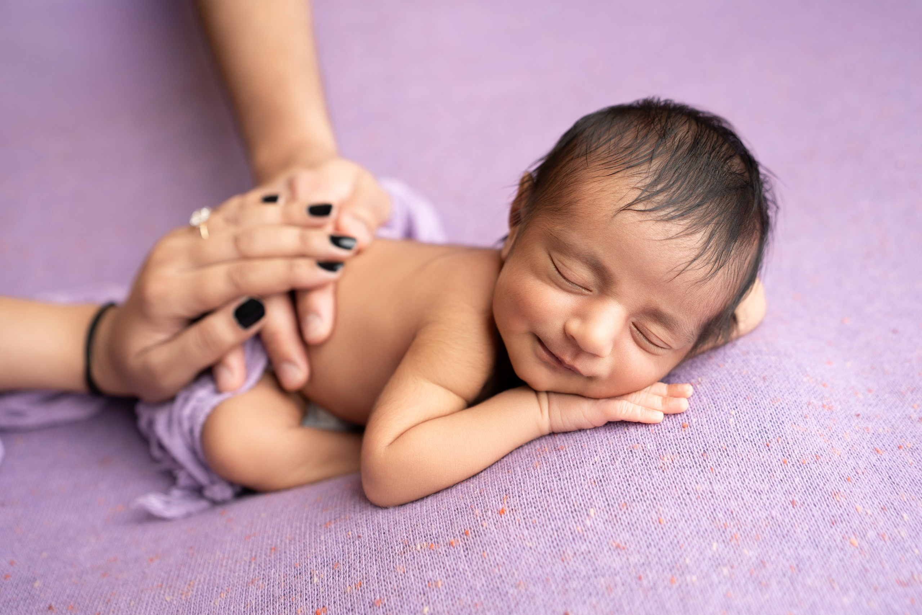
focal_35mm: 35
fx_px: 896
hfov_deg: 54.4
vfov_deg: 37.9
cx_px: 461
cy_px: 308
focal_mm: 35
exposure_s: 1/200
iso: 160
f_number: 2.5
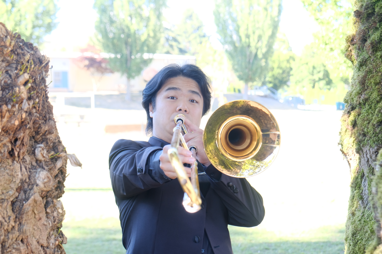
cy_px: 127
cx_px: 191
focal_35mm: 83
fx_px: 881
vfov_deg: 16.5
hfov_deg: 24.5
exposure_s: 1/30
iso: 400
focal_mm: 55
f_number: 5.6
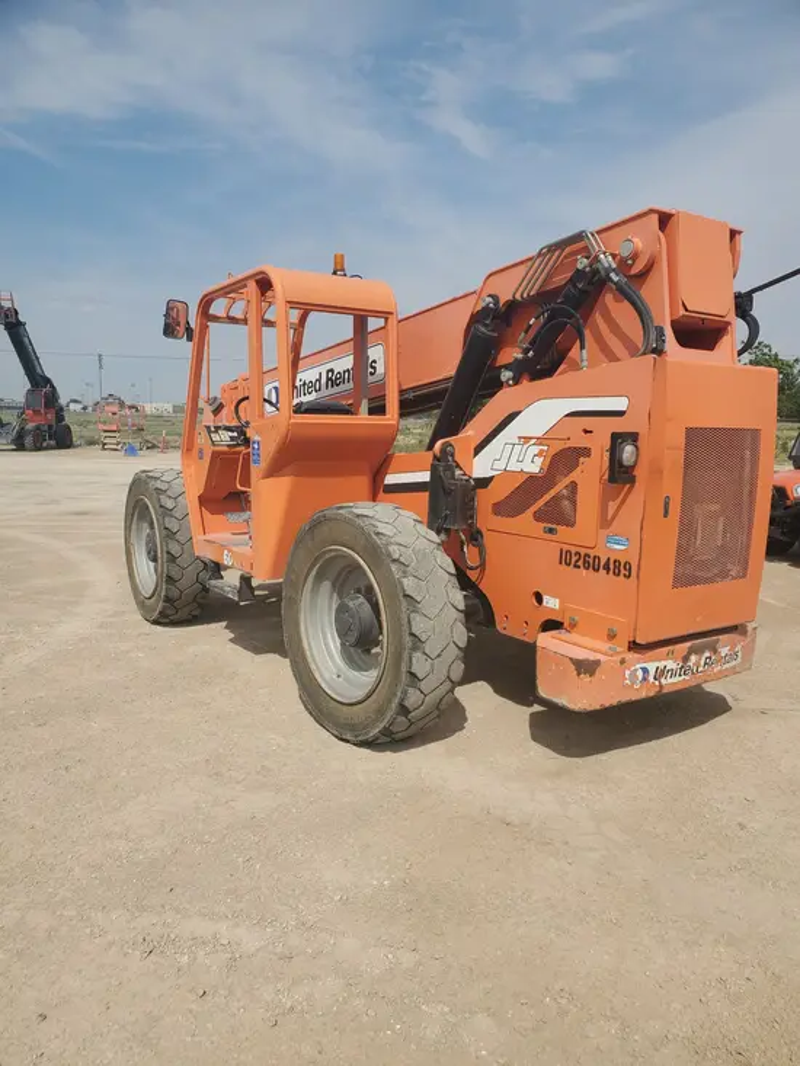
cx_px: 400
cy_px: 533
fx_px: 801
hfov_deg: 53.1
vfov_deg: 67.3
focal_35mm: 26
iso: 50
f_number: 2.4
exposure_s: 1/2490
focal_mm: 4.3
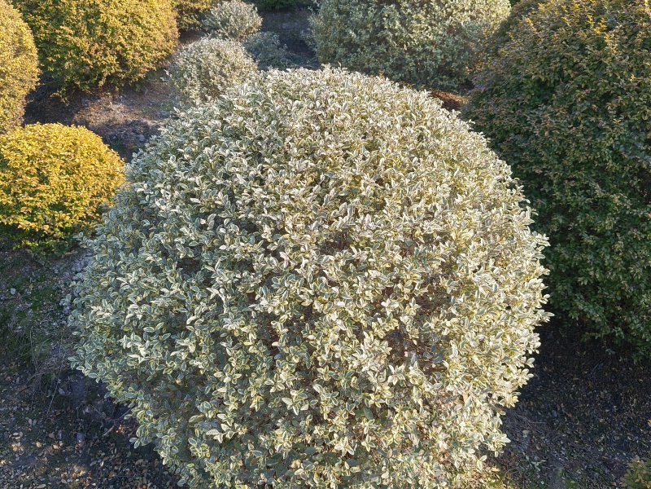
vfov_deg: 46.8
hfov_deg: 60.0
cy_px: 244
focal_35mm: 30
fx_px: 564
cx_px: 326
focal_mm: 4.84
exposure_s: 1/823
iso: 80
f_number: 1.8
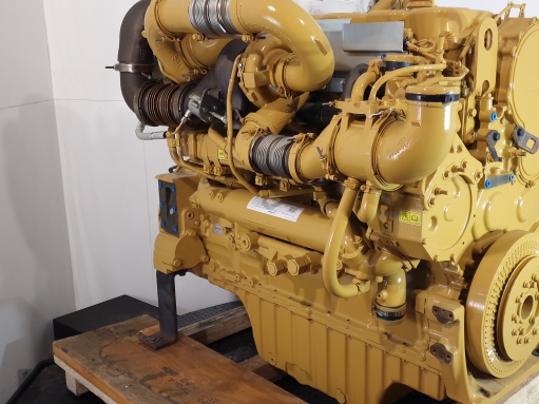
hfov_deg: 50.9
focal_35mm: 36
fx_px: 560
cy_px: 214
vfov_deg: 39.6
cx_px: 332
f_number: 1.8
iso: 64
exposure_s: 1/50
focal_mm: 6.4
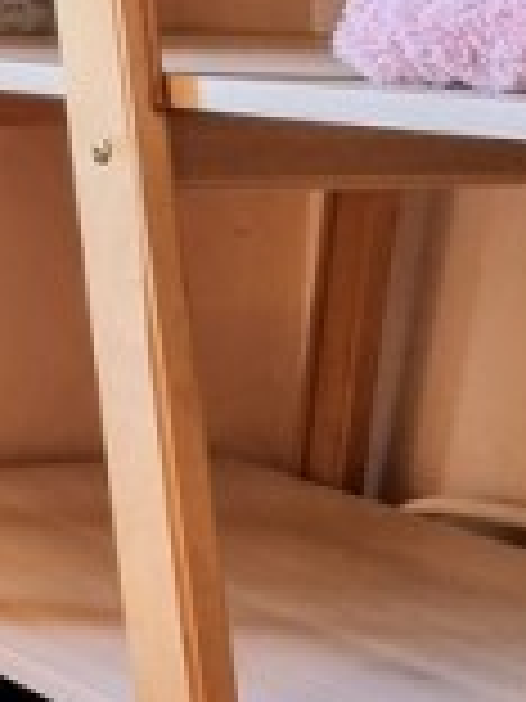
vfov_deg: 14.5
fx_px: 2695
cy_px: -40
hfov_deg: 9.7
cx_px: -791
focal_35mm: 133
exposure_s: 1/100
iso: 160
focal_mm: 5.4
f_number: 1.8
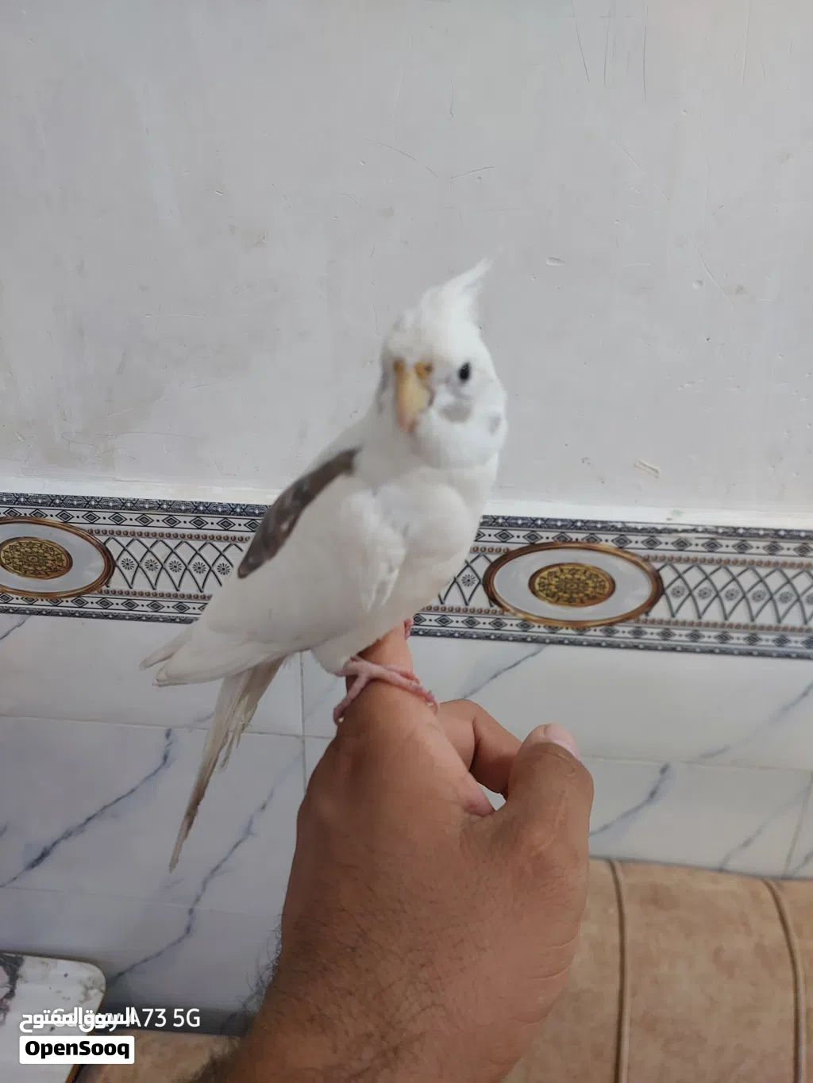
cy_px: 542
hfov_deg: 58.9
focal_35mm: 23
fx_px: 720
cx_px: 406
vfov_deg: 73.9
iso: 320
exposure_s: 1/60
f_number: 1.8
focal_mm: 5.06
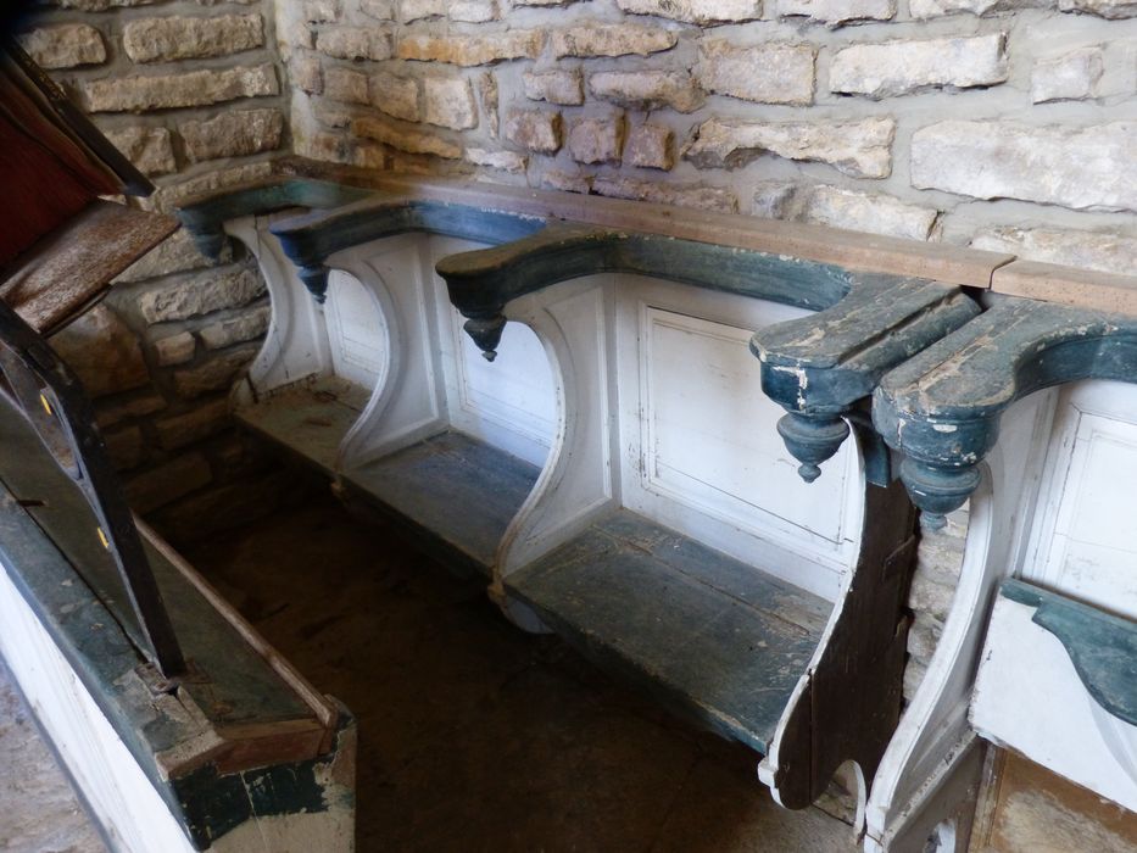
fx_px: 821
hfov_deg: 69.4
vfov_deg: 54.9
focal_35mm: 25
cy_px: 426
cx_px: 568
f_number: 2.8
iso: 400
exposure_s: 1/30
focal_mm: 4.5
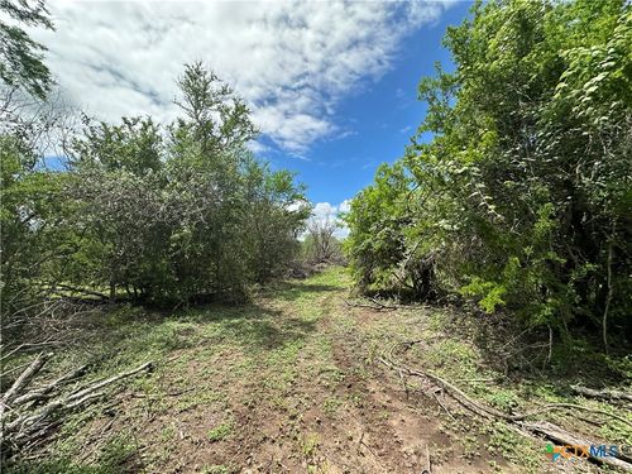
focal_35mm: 14
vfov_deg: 85.7
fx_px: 256
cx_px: 316
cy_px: 237
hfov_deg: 102.1
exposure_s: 1/1383
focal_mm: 2.22
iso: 40
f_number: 2.2
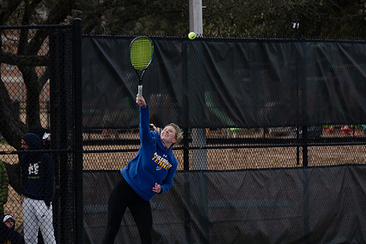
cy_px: 149
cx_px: 149
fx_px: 3519
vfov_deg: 4.0
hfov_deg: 6.0
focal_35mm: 346
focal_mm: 250
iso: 640
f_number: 5.6
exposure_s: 1/4000
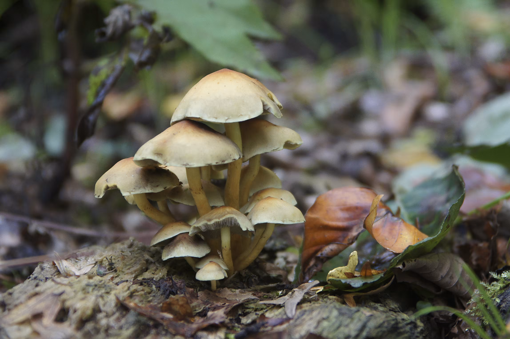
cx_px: 255
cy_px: 170
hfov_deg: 16.1
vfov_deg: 10.7
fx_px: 1805
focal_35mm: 128
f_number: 5
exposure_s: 1/160
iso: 1000
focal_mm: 85
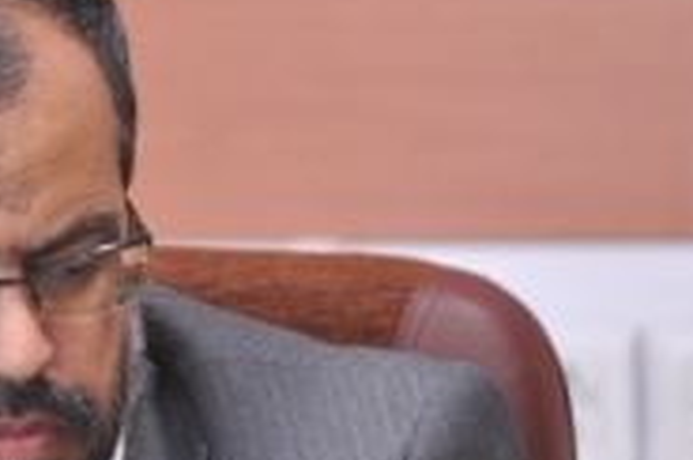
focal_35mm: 659
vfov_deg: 2.1
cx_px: -64
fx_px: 12664
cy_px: 445
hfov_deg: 3.1
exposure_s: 1/50
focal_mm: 180
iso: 800
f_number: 5
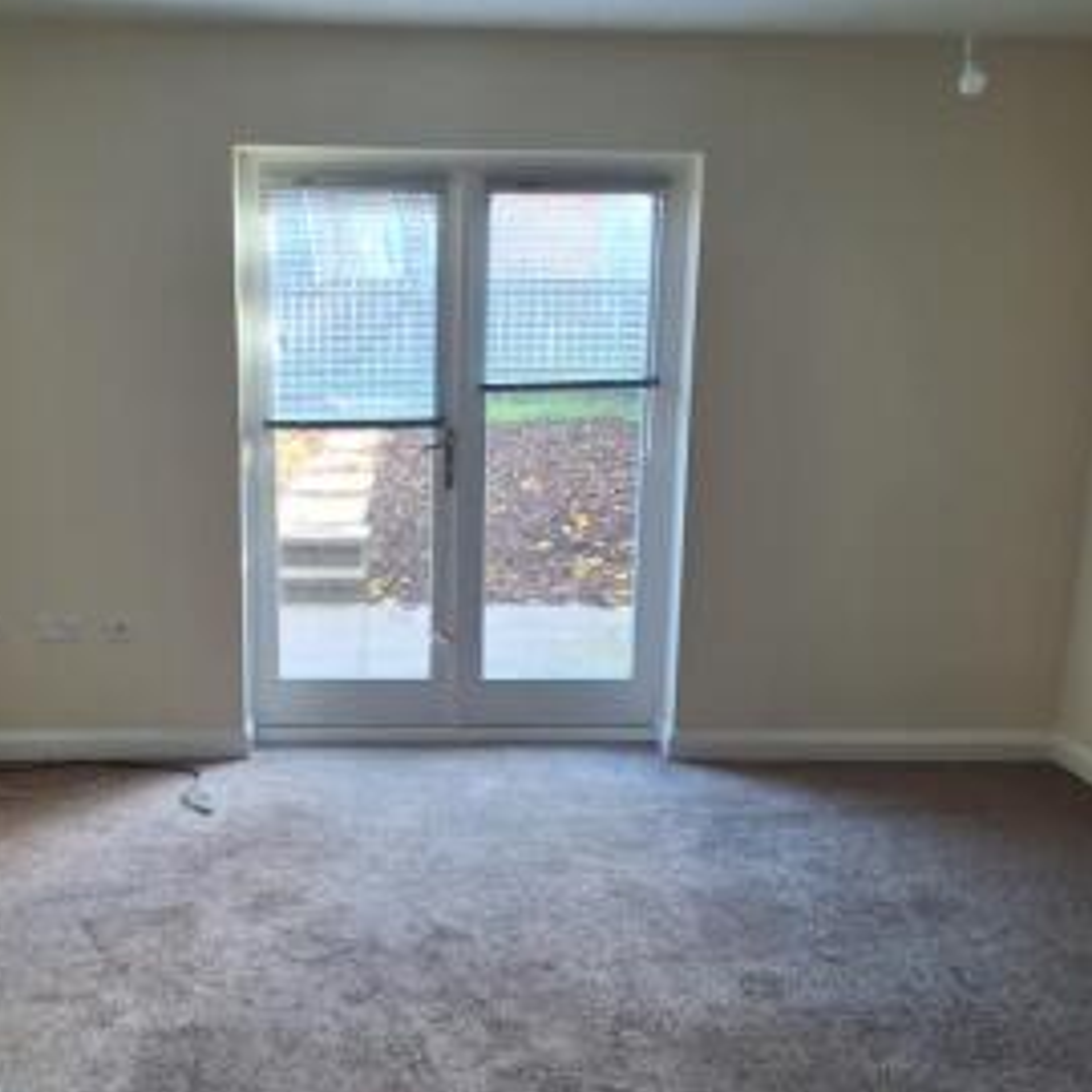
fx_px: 1428
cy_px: 621
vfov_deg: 41.8
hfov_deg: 41.7
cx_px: 437
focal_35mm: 40
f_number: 1.9
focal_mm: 2.91
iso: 50
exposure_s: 1/50
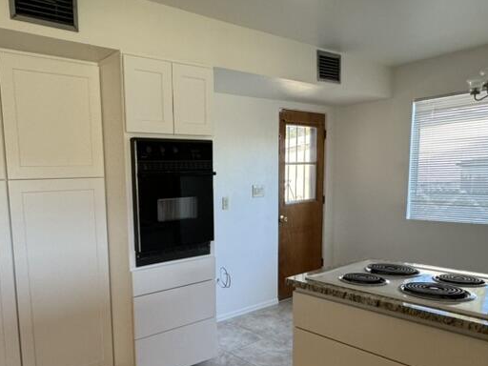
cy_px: 227
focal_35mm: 28
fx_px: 395
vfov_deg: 49.3
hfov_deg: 62.0
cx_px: 165
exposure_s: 1/120
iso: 320
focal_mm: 2.22
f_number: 2.2
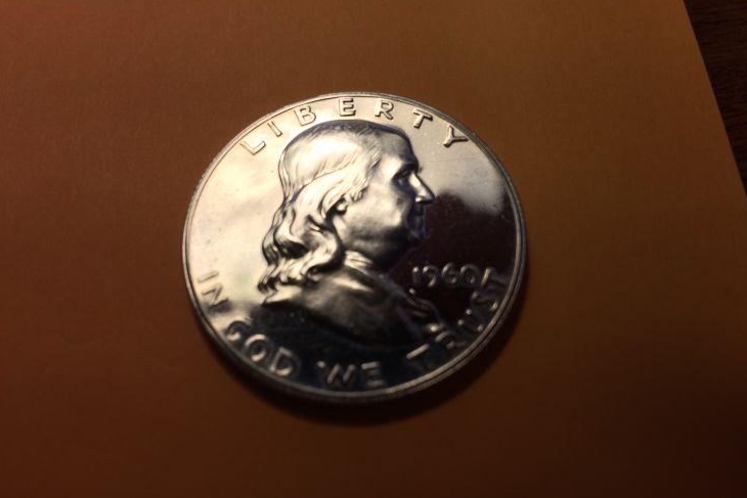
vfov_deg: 42.2
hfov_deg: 60.3
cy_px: 212
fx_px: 643
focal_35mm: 31
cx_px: 372
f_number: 2.2
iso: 32
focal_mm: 4.15
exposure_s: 1/222
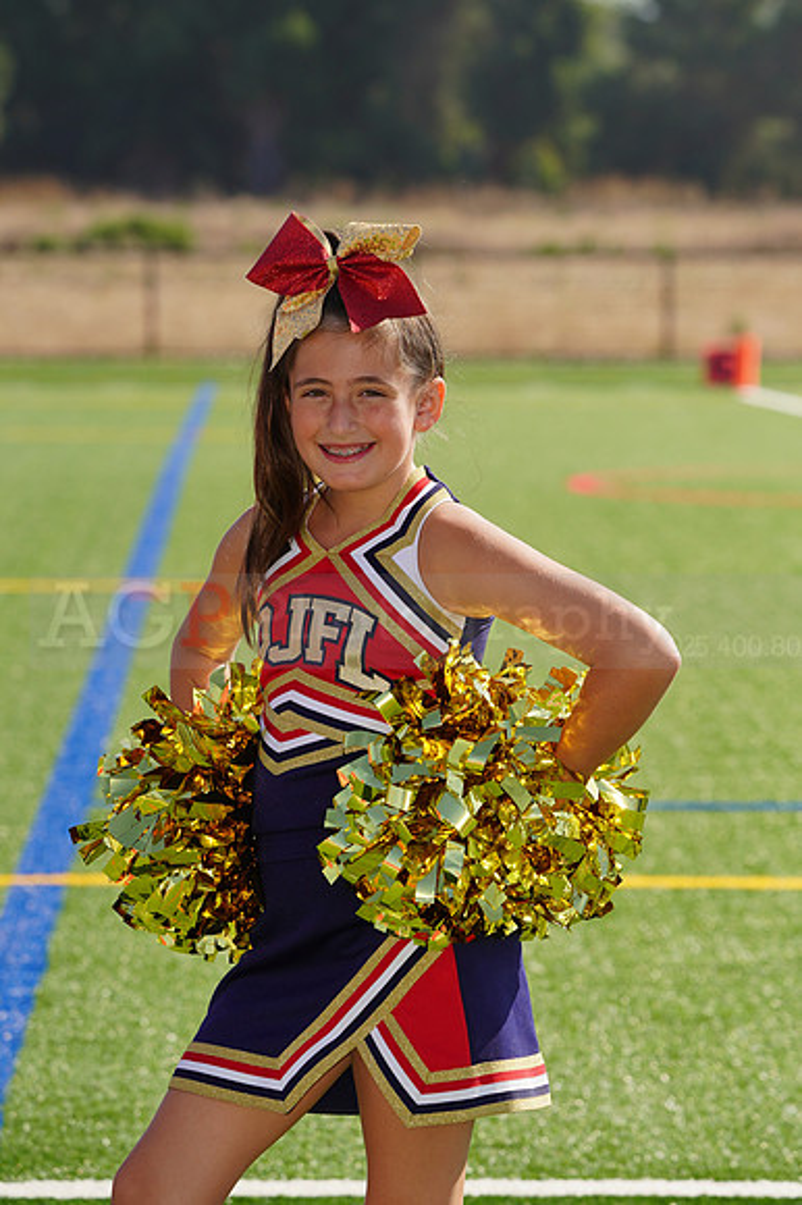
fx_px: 6691
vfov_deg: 10.3
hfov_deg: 6.9
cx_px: 401
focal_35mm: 200
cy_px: 602
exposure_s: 1/250
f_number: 9
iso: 100
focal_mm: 200
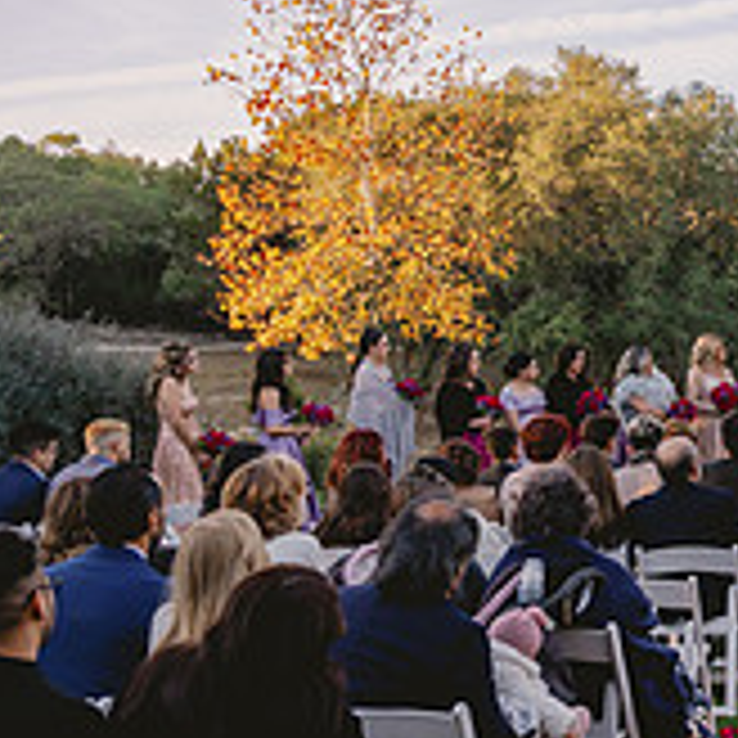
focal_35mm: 72
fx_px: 1737
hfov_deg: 20.8
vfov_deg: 24.0
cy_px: 414
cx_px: 1066
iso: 320
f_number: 4.5
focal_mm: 24
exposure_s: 1/500
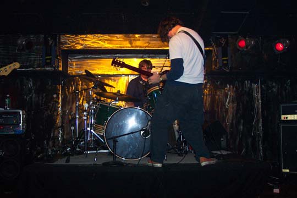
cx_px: 148
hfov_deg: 50.7
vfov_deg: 35.1
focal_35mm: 38
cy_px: 99
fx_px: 313
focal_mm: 8
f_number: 2.8
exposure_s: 1/30
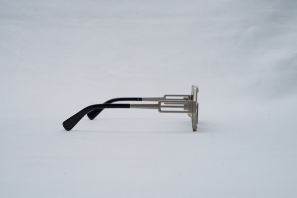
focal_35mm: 50
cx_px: 148
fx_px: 412
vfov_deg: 27.0
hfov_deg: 39.6
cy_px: 99
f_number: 9
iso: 100
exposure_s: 1/160
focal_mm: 50
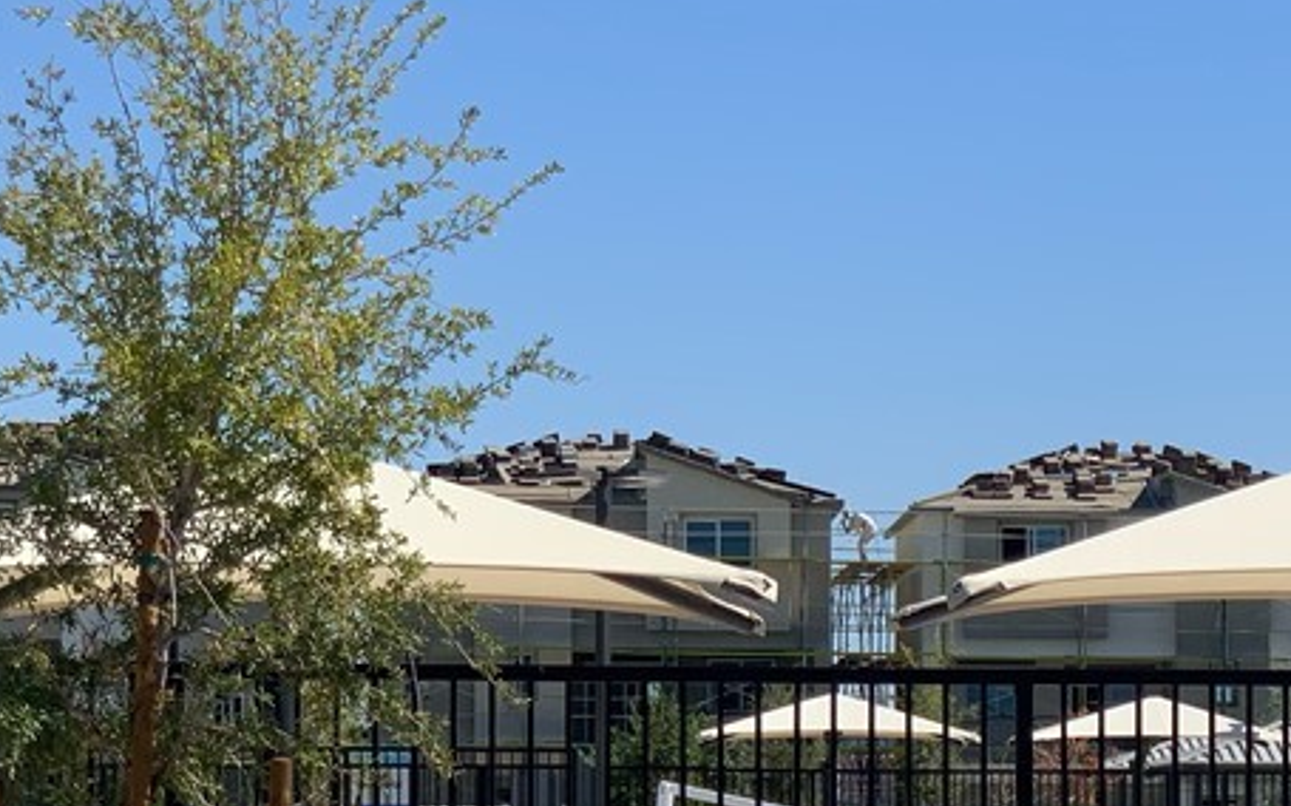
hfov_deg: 16.5
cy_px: 758
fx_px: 4361
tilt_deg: +1.3
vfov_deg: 10.5
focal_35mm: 124
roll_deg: -0.9
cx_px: 1291
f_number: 2.4
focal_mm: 6
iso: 16
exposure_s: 1/1497
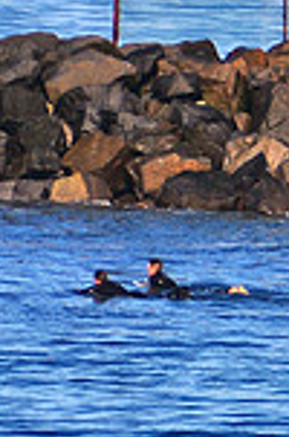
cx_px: 694
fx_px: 20939
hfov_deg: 0.8
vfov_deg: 1.2
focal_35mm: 1731
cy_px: 300
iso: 250
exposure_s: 1/2500
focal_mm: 300
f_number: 6.3
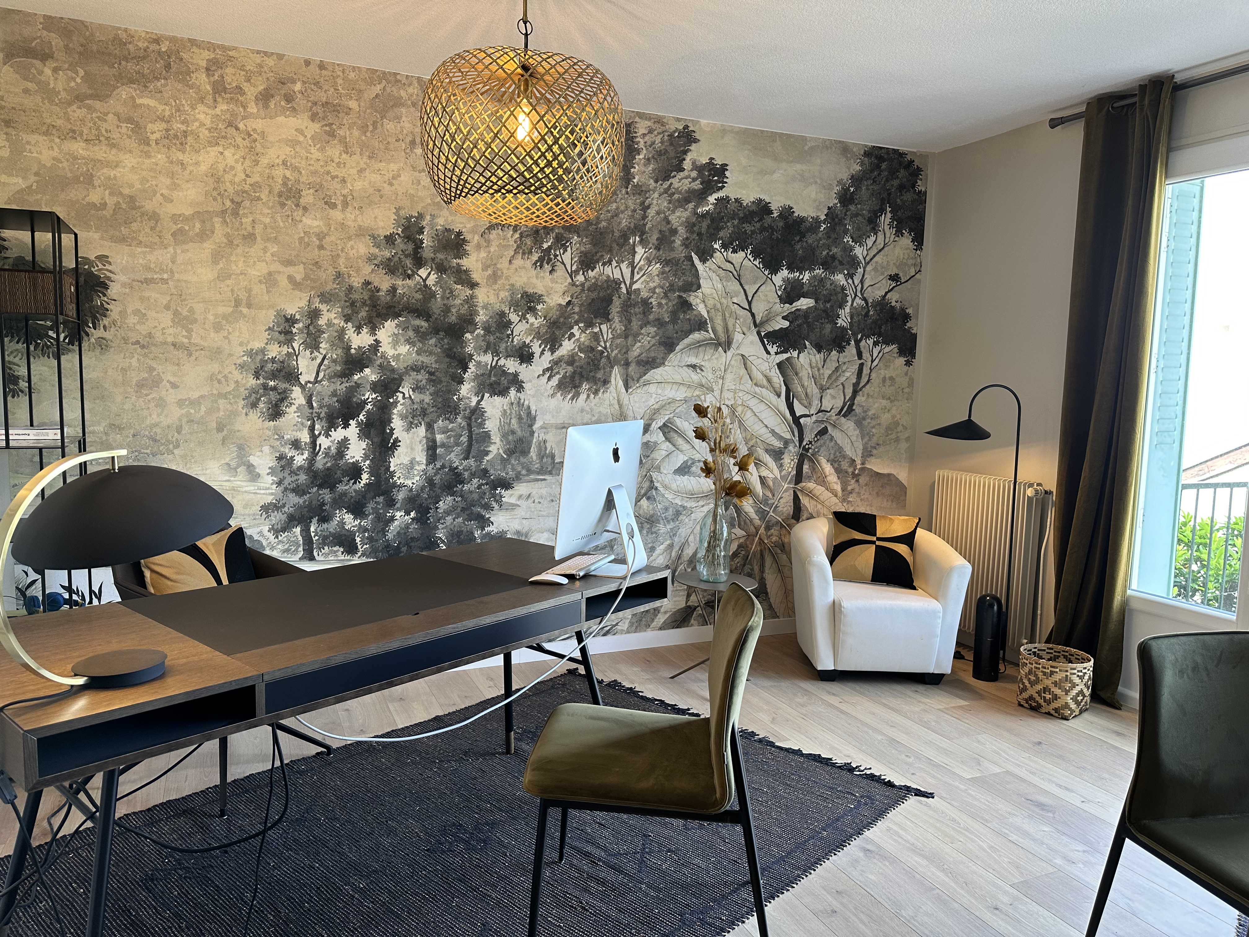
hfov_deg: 71.6
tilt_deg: -6.6
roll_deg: -2.2
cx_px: 624
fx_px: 866
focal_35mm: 24
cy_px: 468
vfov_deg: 56.8
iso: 160
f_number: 1.78
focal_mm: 6.86
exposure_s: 1/100
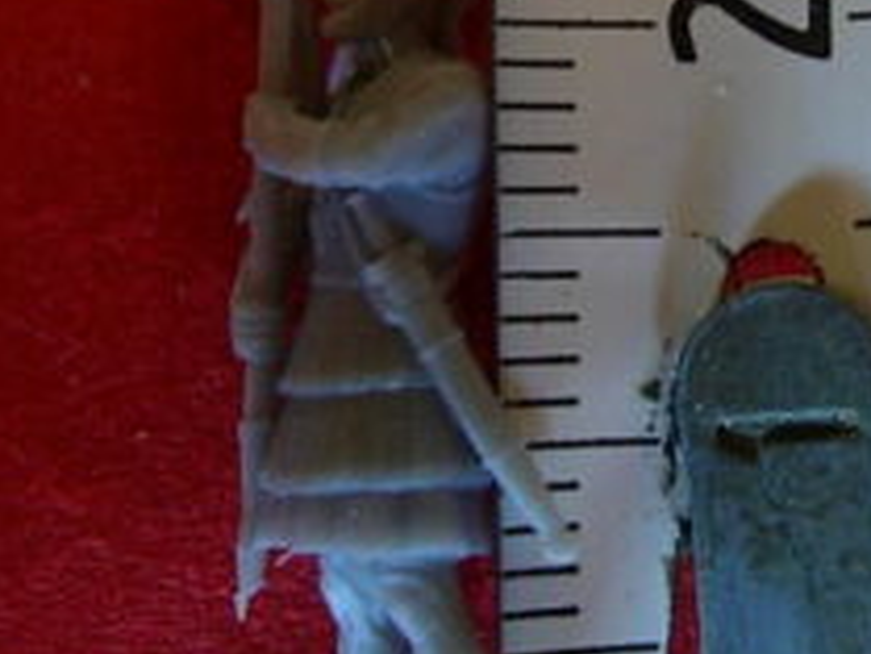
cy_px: 219
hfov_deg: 21.3
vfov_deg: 16.2
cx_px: 667
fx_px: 2291
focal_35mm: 91
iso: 200
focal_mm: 7.8
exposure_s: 1/18.4
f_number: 2.8
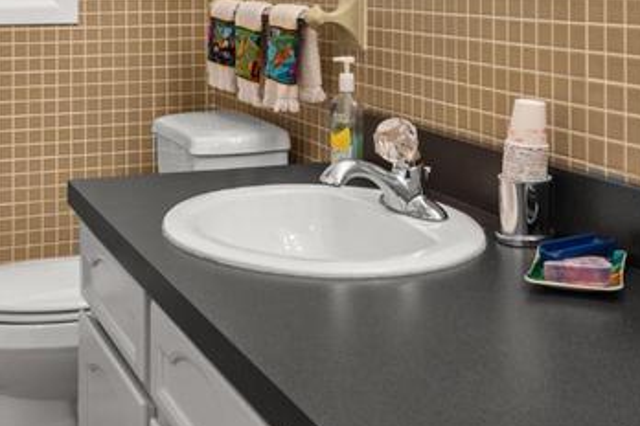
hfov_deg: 32.3
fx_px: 1102
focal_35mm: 62
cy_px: -17
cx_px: 250
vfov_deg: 21.0
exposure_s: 1/2.5
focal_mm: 15
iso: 320
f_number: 8
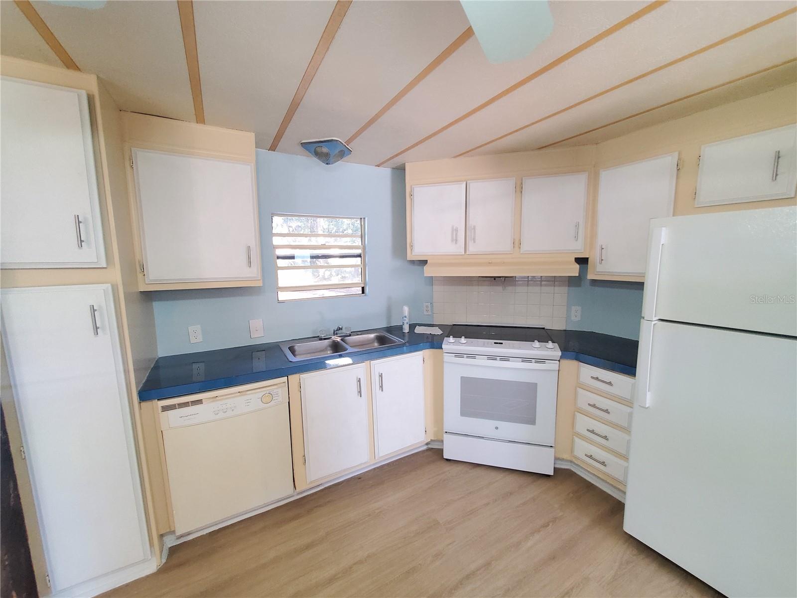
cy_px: 299
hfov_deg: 106.2
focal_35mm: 13
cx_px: 398
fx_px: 299
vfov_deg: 89.9
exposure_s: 1/60
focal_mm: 1.8
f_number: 2.2
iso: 500
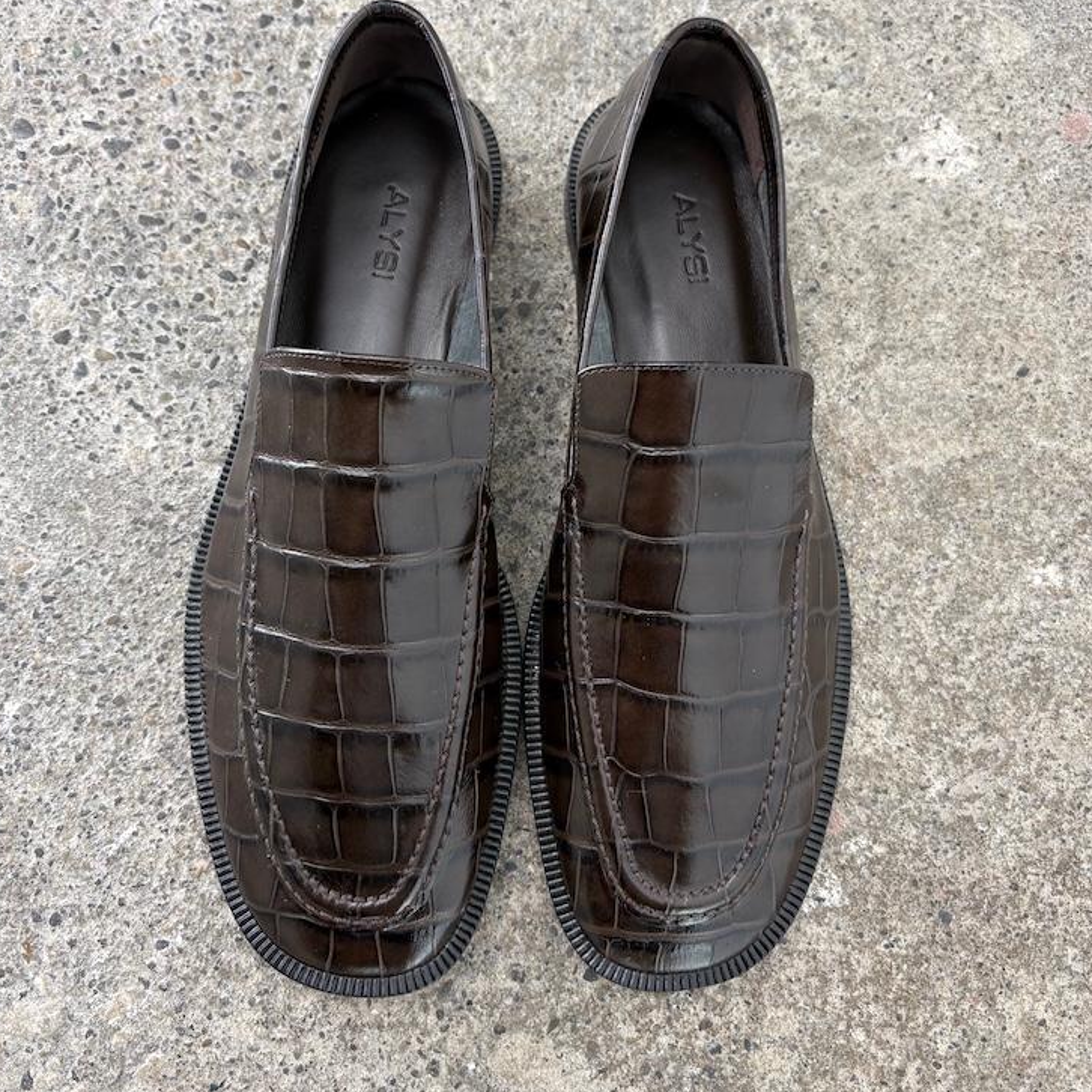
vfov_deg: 52.4
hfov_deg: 52.5
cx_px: 544
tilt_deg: -74.5
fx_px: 1106
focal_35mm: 31
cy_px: 488
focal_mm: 5.96
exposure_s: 1/50
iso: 64
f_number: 1.6
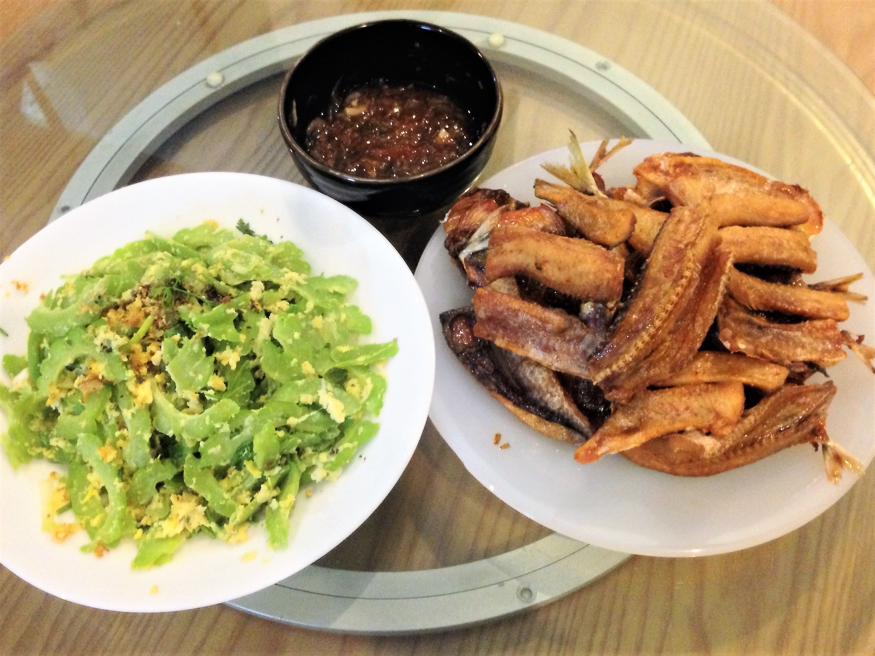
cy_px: 328
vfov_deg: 42.9
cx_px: 438
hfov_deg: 55.4
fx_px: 834
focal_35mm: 33
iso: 400
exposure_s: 1/17
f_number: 2.4
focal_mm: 4.12
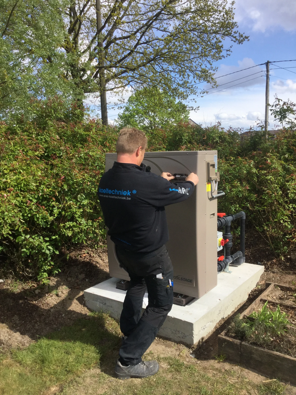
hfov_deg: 45.4
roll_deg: +1.9
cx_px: 148
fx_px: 353
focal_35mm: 31
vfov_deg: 58.4
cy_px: 198
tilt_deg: -8.8
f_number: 2.4
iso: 25
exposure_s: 1/916
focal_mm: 3.3
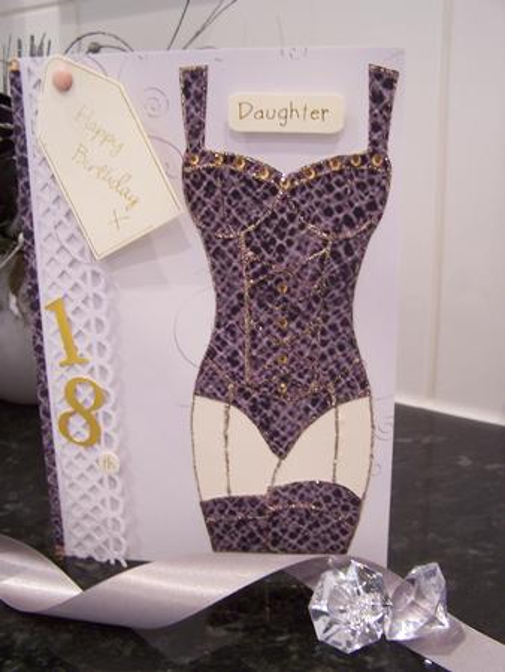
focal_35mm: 38
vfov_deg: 49.0
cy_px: 336
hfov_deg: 37.8
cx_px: 252
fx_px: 738
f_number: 2.8
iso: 140
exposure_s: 1/8
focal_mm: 6.3
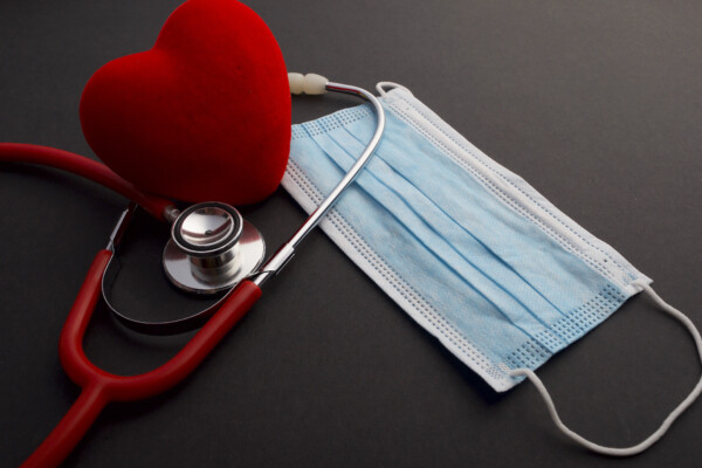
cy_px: 234
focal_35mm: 36
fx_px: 702
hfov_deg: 53.1
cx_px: 351
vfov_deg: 36.9
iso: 125
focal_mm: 24
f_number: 11
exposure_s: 1/180
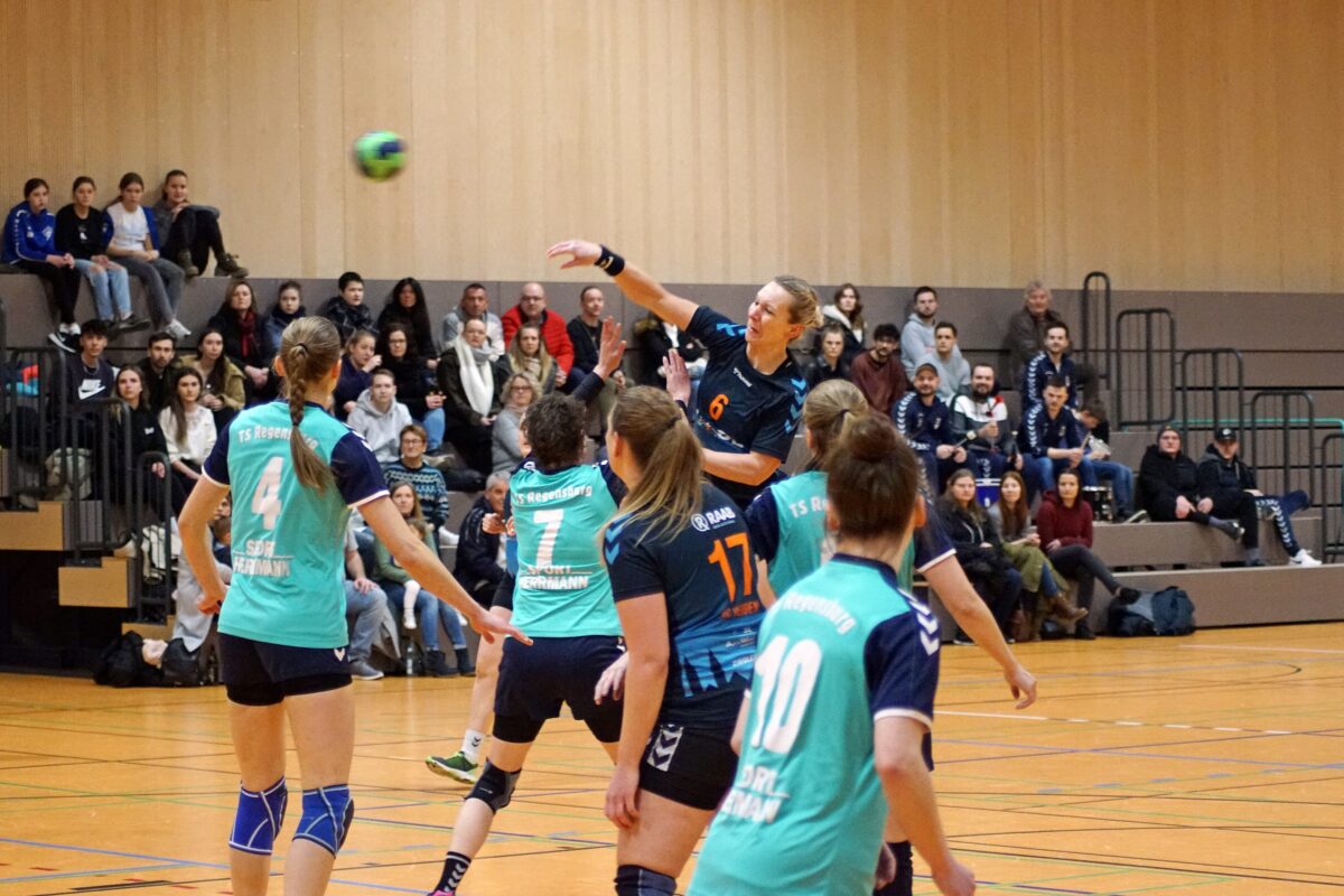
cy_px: 448
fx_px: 4200
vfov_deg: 12.2
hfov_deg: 18.2
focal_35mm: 112
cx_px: 672
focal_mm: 75
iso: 3200
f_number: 4
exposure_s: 1/320
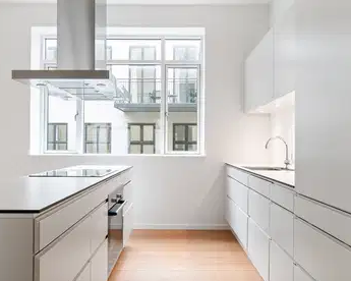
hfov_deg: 70.3
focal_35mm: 24
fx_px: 249
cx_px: 176
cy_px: 142
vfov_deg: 58.8
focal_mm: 14
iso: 200
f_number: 10
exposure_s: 1
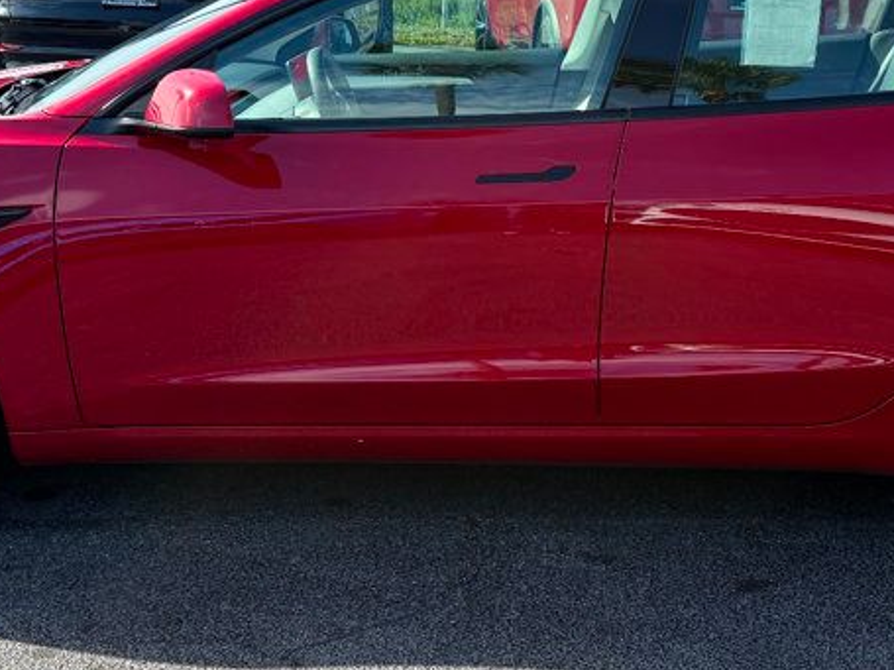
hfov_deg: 35.4
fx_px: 1394
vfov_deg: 27.0
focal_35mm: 54
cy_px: 295
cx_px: 538
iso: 100
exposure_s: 1/2169
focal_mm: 6.76
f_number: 1.78
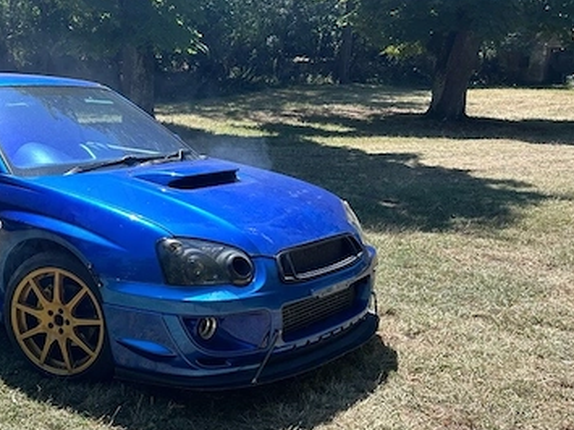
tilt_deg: -12.1
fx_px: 729
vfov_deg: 32.8
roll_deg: -2.2
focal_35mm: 44
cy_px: 242
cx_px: 126
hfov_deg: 41.4
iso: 50
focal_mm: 5.7
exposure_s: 1/1621
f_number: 1.5
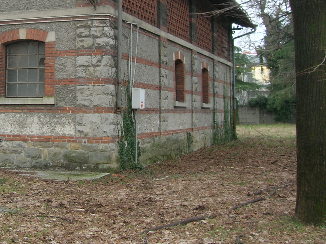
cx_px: 50
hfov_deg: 29.8
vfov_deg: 22.9
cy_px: 44
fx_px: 593
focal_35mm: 63
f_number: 4.9
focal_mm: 5.7
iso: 50
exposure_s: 1/18.8
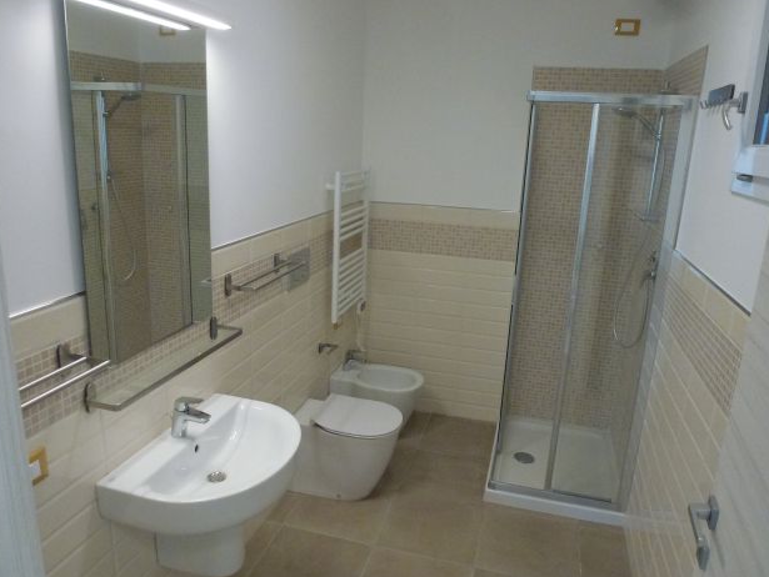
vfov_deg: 53.1
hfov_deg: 67.3
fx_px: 578
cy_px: 290
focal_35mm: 26
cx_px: 371
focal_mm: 4.3
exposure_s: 1/60
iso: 400
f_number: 3.3
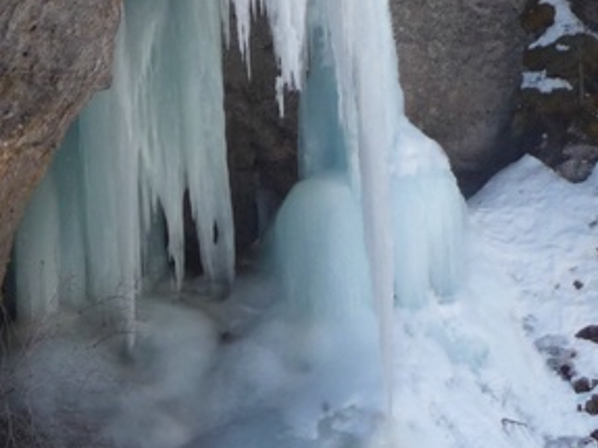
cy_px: 283
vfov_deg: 8.2
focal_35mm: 182
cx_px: 321
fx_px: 3143
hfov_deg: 10.9
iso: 100
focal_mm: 9.3
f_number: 4.3
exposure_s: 1/160
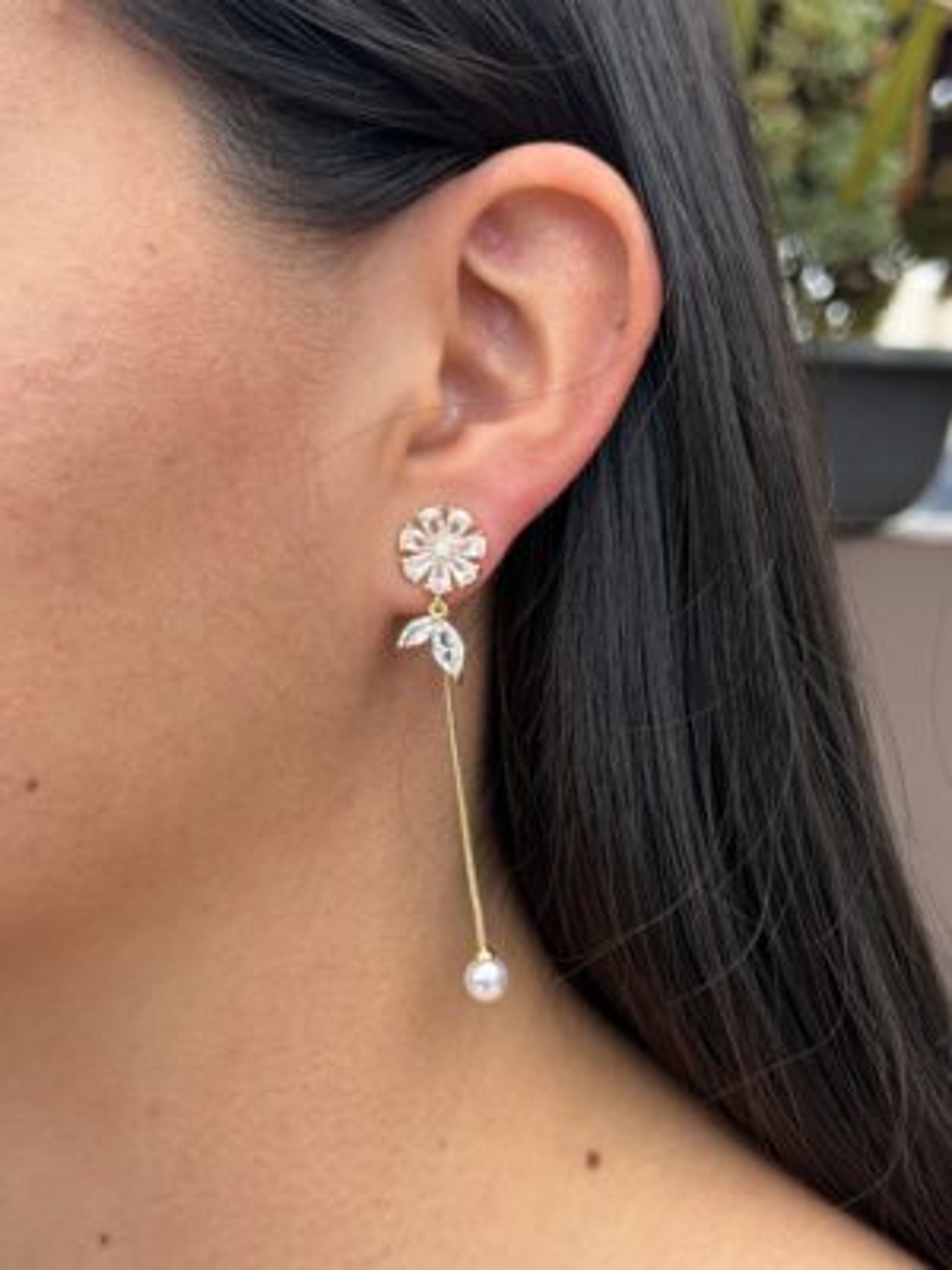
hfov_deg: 30.3
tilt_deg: -4.8
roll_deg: -1.0
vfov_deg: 39.7
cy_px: 635
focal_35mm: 48
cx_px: 476
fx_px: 1760
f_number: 1.78
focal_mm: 6.76
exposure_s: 1/786
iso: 64
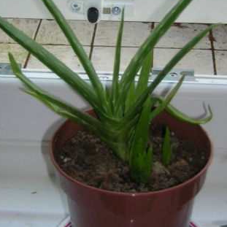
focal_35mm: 101
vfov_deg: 17.2
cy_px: 72
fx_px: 749
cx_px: 127
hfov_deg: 17.2
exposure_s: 1/30
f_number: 3.8
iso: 100
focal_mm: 9.6
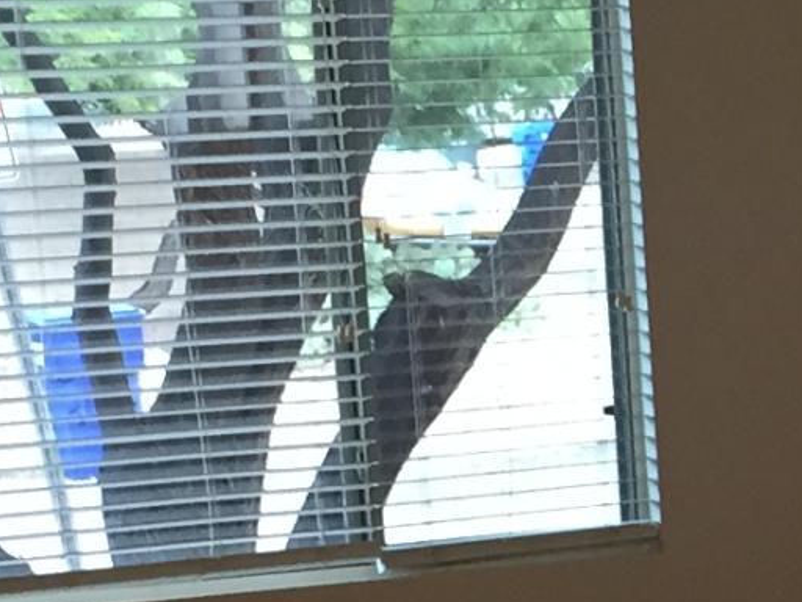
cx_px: 1092
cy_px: 720
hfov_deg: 11.3
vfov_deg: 8.6
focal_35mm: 170
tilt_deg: -8.1
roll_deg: +2.4
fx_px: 3939
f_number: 2.2
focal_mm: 4.15
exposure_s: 1/30
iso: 80
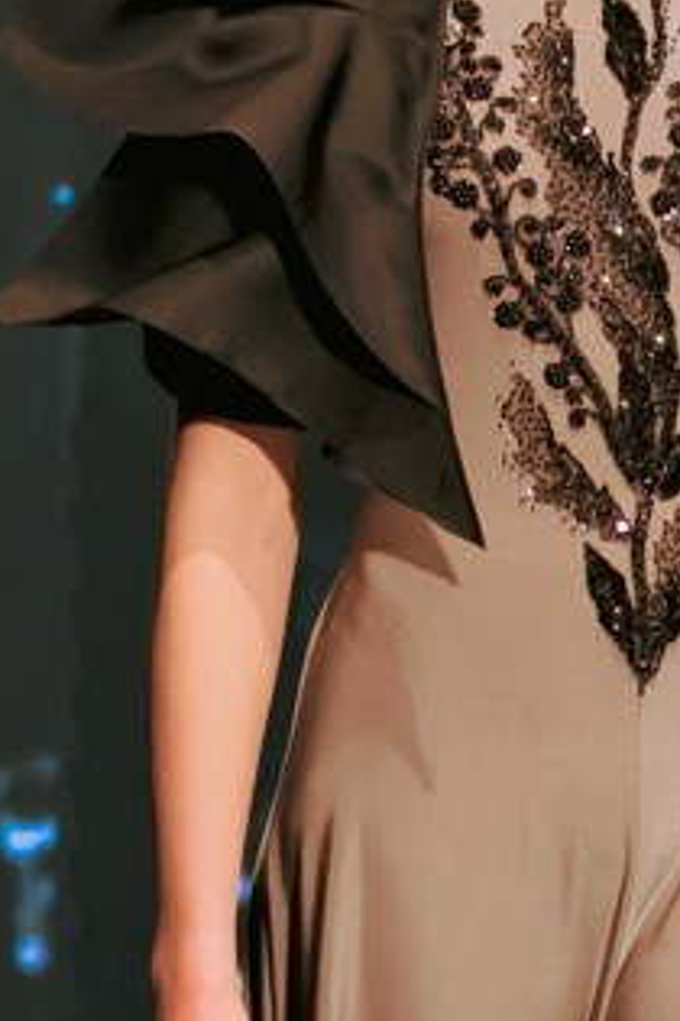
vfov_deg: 4.5
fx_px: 12947
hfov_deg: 3.0
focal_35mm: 457
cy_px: 460
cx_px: 1059
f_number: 3.5
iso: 1600
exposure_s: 1/200
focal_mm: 75
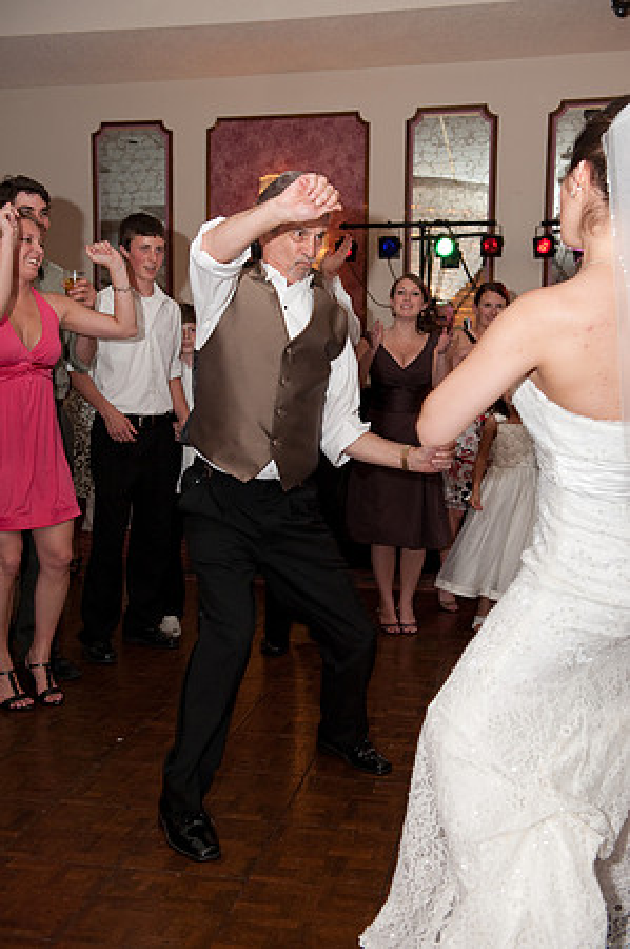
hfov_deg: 35.0
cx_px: 315
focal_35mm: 38
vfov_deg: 50.7
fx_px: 1000
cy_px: 474
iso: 1600
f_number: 4.5
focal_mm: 38
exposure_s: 1/60
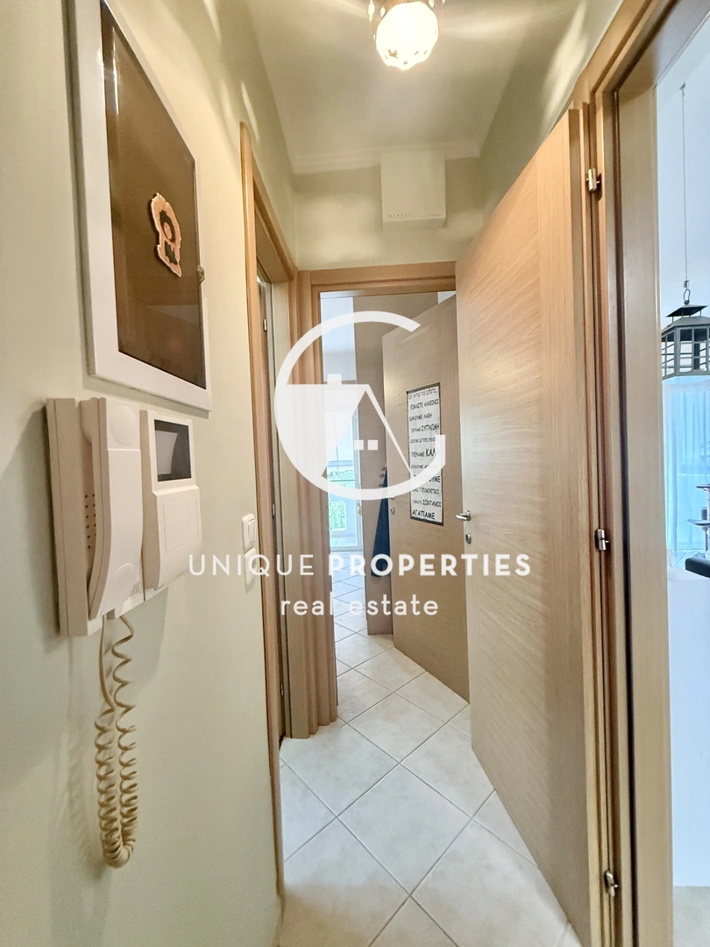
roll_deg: +2.8
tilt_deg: -0.8
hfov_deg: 85.7
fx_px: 383
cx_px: 355
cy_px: 474
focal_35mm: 14
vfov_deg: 102.1
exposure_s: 1/50
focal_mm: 2.22
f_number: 2.2
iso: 800
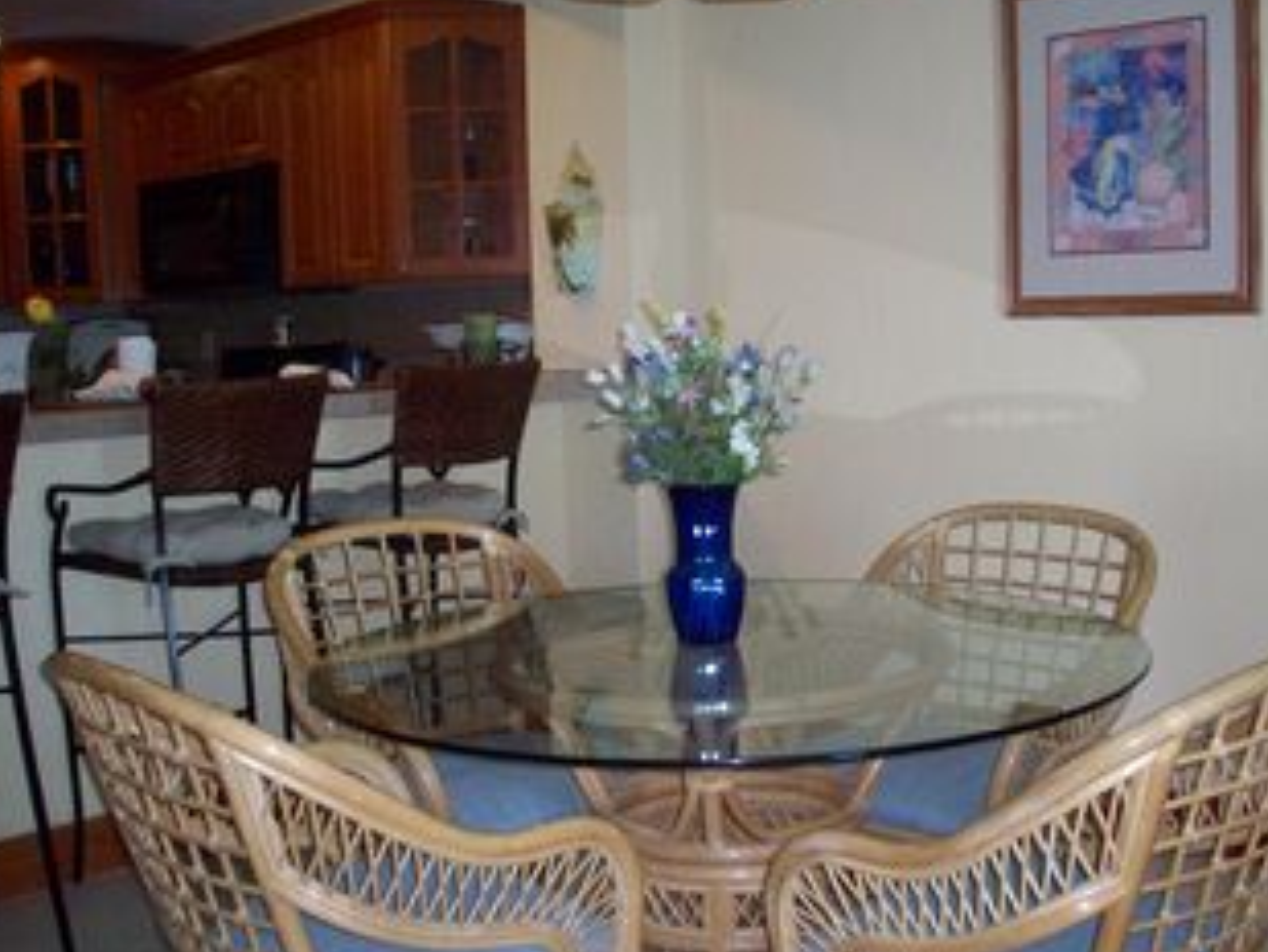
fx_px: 1612
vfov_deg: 32.9
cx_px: 726
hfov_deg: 42.8
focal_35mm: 44
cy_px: 509
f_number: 2.8
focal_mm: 6.2
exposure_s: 1/31.8
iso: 160
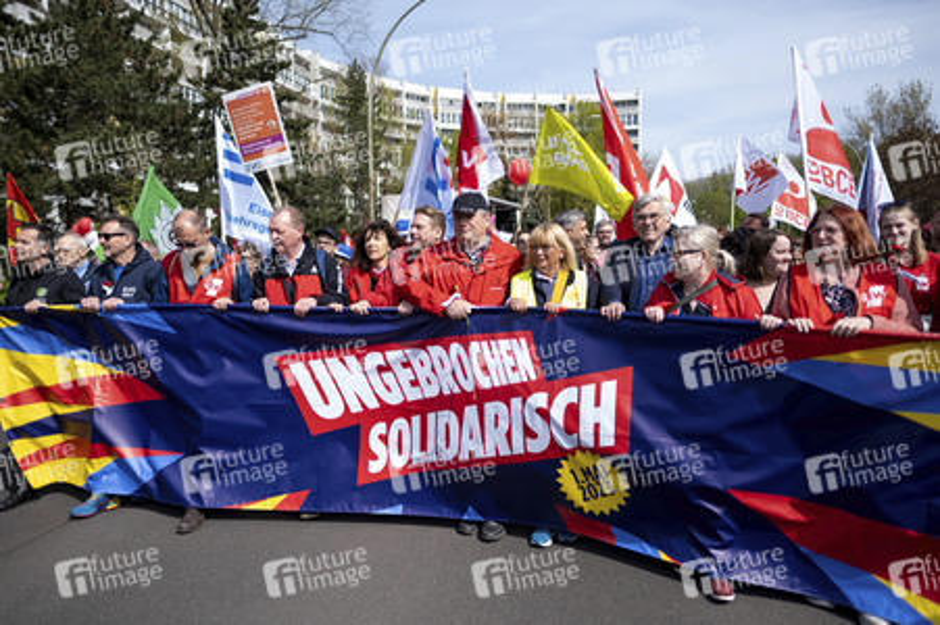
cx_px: 470
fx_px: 626
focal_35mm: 24
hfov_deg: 73.8
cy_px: 312
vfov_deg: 53.1
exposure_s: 1/4000
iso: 80
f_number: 1.4
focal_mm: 16
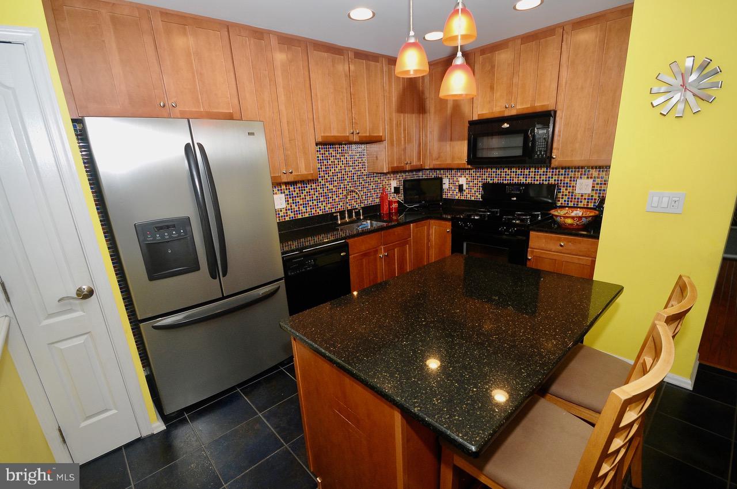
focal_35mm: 15
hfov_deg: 100.5
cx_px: 368
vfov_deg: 77.2
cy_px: 244
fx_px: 307
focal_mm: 10
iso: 640
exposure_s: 1/60
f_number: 6.3
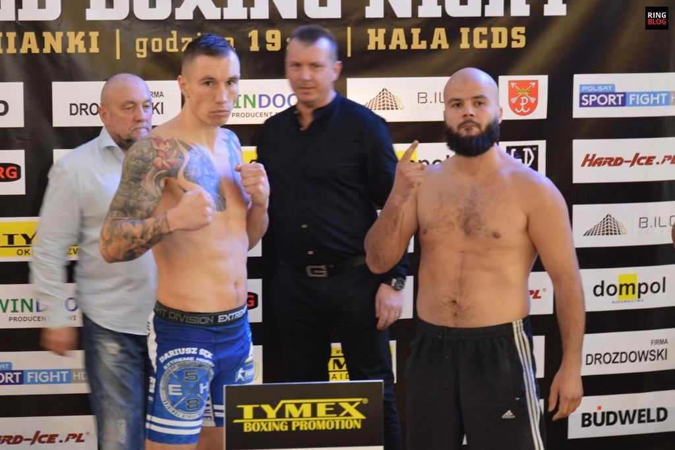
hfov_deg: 21.9
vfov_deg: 14.7
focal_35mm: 93
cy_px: 225
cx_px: 338
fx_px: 1744
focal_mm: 62
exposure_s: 1/15
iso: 1600
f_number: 5.3
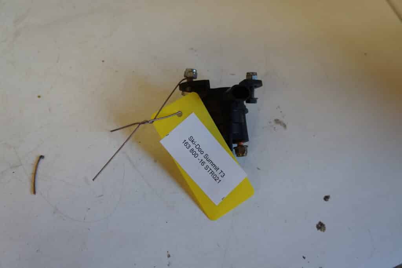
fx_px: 335
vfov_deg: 43.6
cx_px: 201
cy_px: 134
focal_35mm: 30
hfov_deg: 61.9
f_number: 4
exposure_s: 1/60
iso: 500
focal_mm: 20
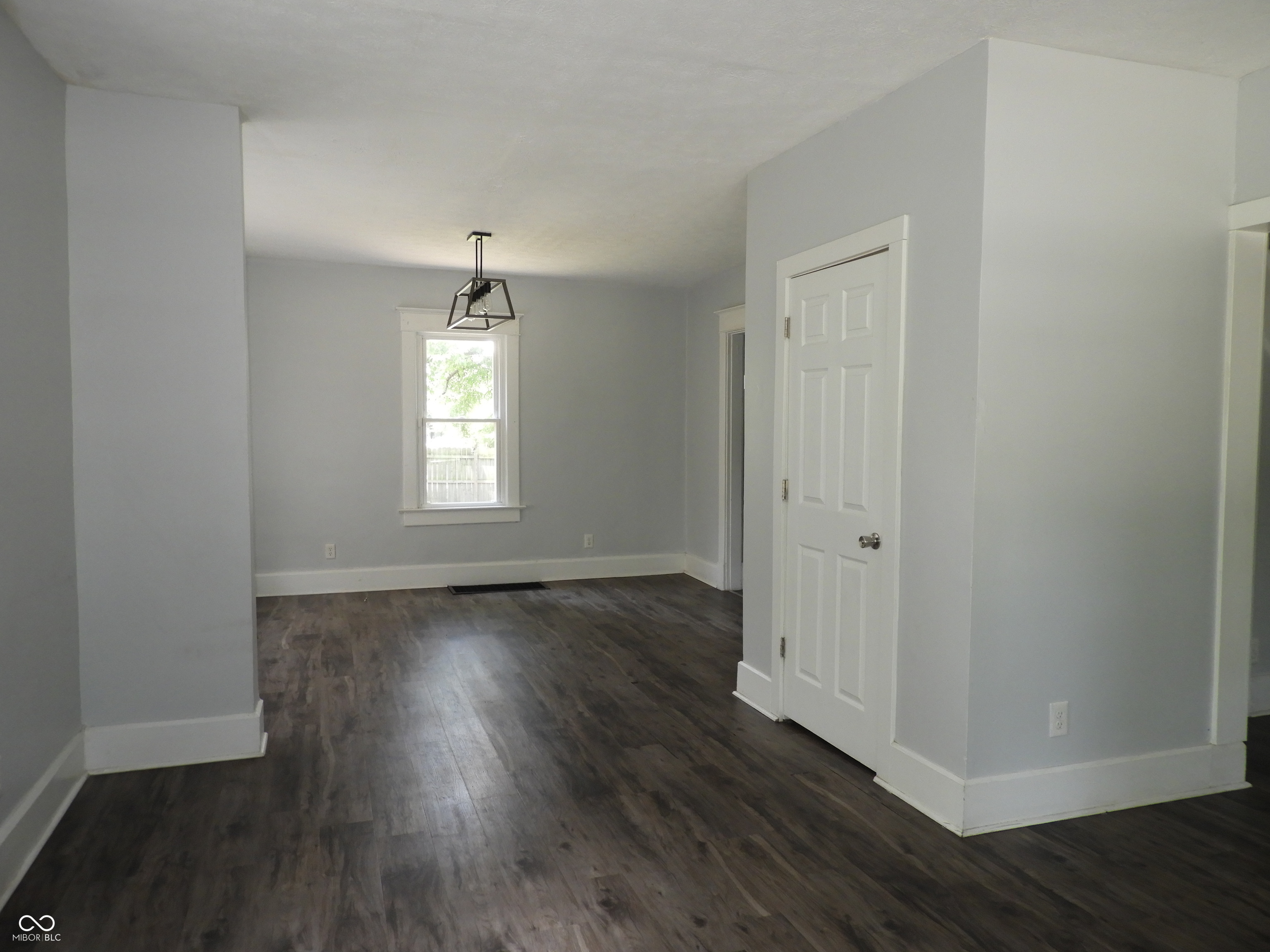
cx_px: 635
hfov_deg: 71.6
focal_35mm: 24
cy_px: 476
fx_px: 881
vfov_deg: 56.8
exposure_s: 1/30
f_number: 3.3
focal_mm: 4.3
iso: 200
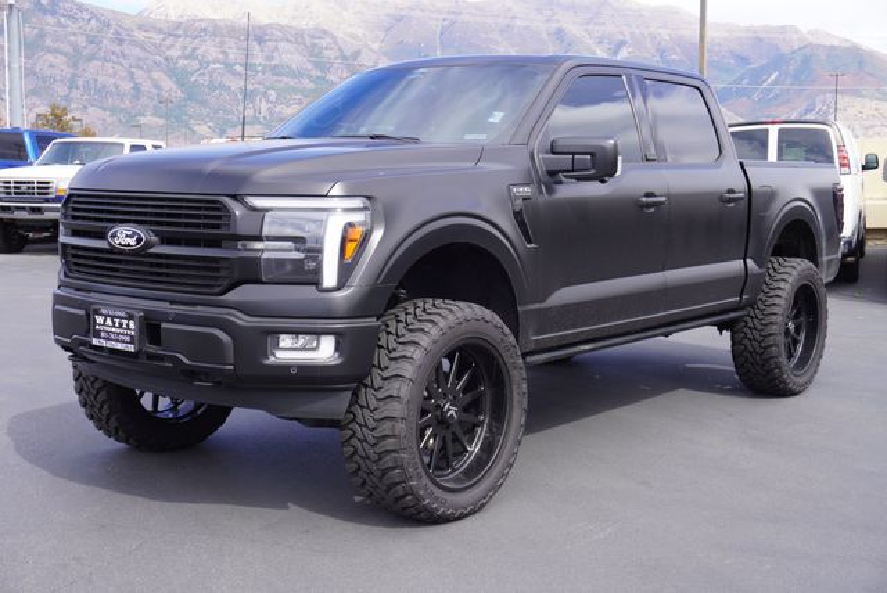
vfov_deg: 29.9
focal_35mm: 45
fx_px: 1110
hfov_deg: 43.6
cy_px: 296
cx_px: 444
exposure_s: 1/100
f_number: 7.1
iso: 100
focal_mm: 30
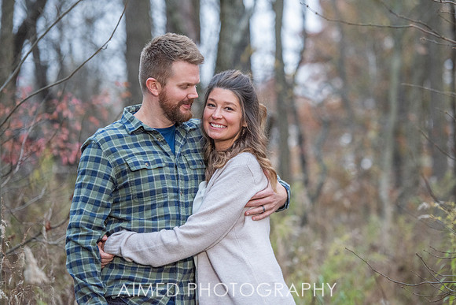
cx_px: 248
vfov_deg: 8.7
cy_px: 139
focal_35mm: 158
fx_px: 2001
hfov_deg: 13.0
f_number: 4
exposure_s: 1/200
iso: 1600
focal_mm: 145
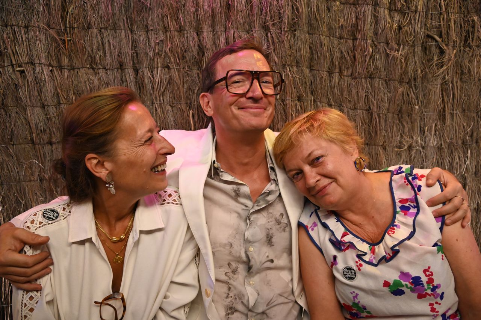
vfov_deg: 42.3
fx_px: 414
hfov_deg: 60.3
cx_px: 240
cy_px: 160
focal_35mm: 31
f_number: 4.5
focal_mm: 31
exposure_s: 1/80
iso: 8000
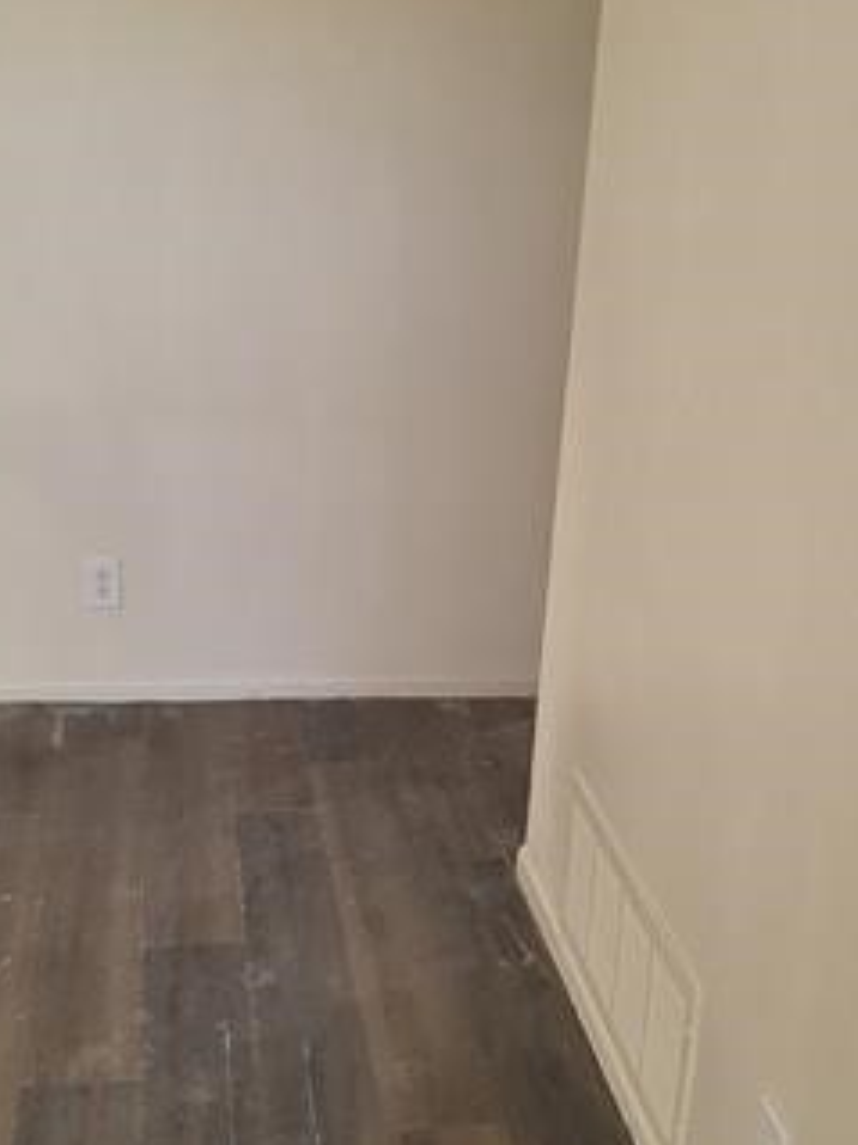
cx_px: 416
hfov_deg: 30.9
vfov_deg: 40.4
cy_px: 546
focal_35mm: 47
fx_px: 1554
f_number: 1.8
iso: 64
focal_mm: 7
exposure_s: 1/120
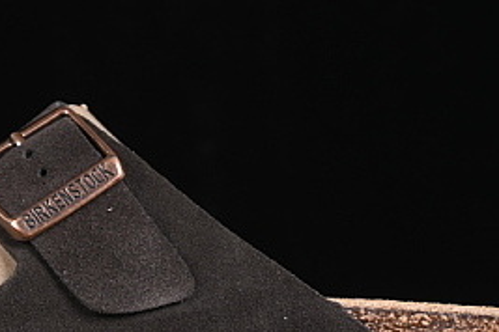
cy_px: 139
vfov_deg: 6.1
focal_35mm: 225
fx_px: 3119
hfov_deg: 9.1
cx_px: 37
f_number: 7.1
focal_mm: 50
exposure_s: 1/80
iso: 160
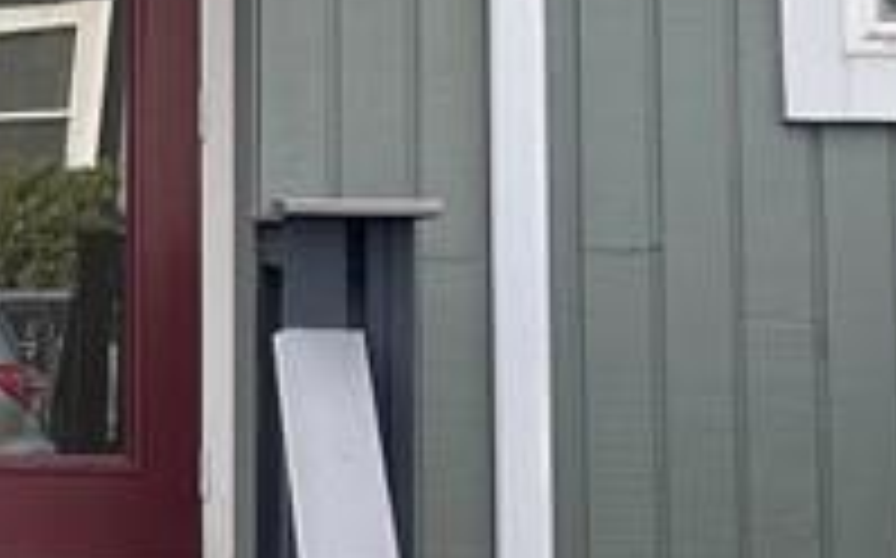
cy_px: -288
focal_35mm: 142
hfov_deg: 14.4
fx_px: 3465
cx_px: -54
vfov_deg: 9.0
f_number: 1.6
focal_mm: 4.2
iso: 32
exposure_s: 1/572
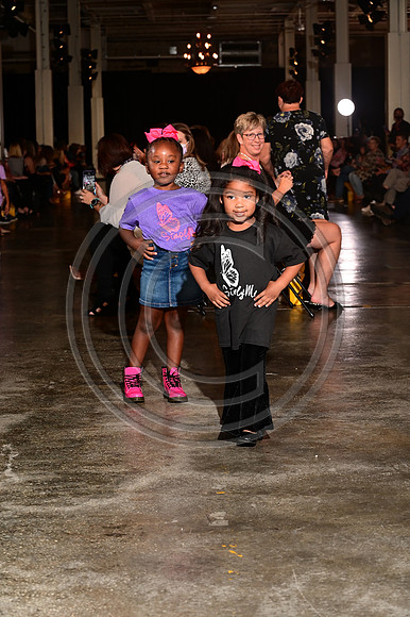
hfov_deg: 19.4
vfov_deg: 28.9
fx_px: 1197
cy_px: 308
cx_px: 205
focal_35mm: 70
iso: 1000
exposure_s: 1/125
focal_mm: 70
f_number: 6.3
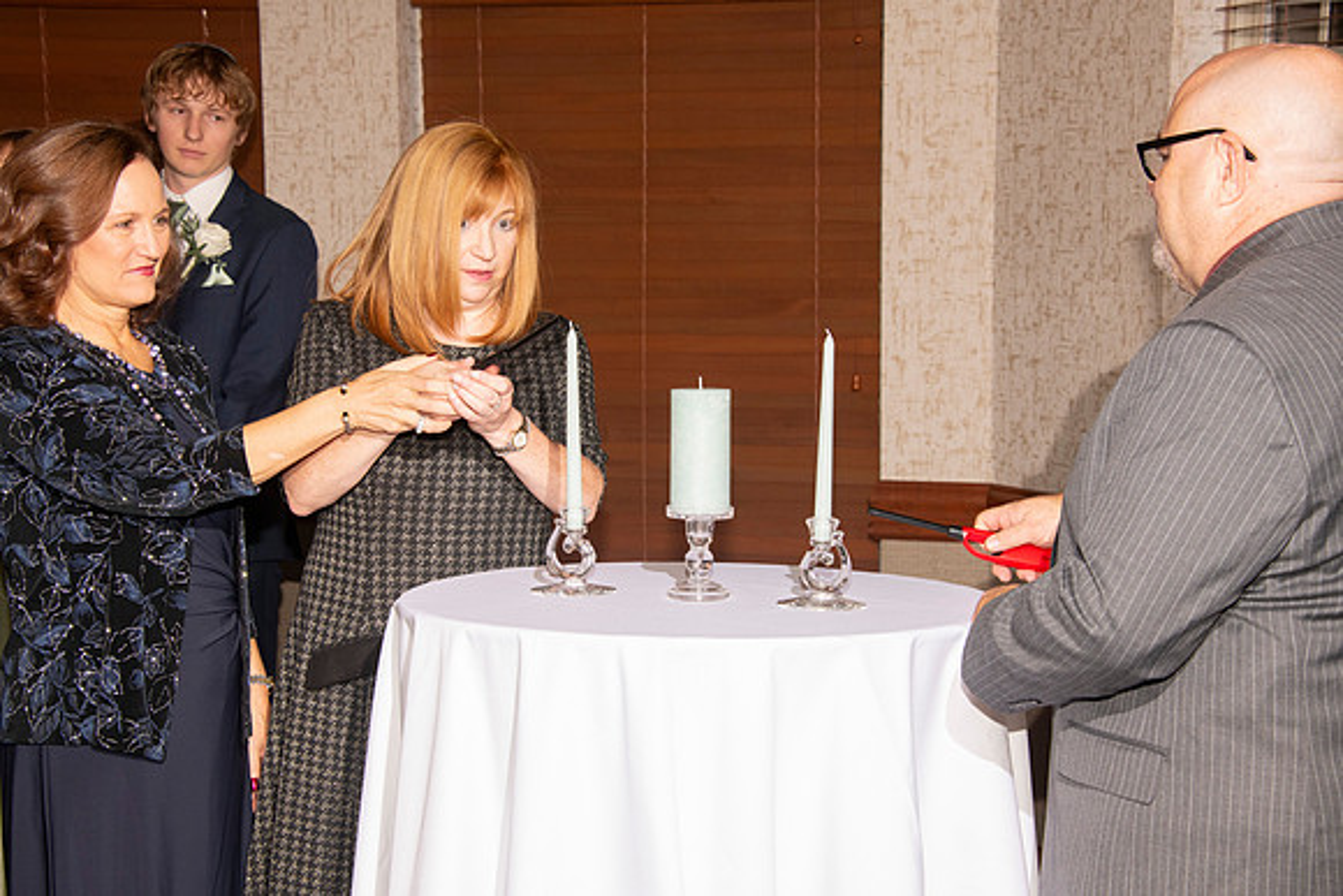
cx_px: 672
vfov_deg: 17.5
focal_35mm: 78
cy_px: 448
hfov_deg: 26.0
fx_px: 2910
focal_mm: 78
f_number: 9
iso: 1000
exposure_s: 1/160
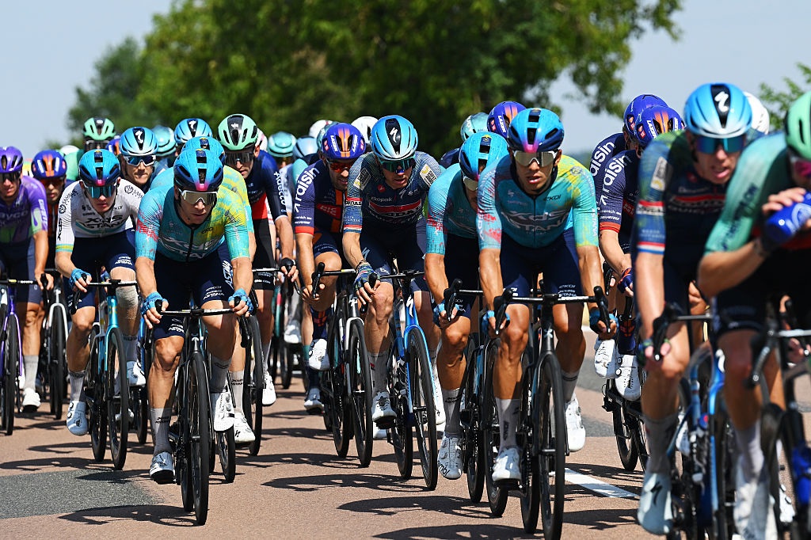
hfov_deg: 7.6
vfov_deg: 5.1
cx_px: 406
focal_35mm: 270
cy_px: 270
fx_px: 6080
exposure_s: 1/2500
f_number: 4.5
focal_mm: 180
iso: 250
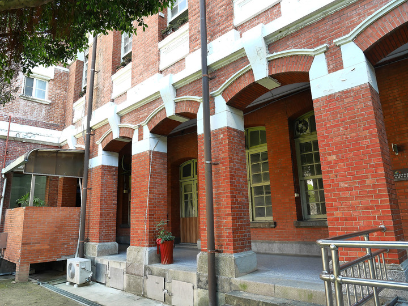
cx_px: 204
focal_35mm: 24
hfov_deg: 71.6
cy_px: 153
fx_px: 283
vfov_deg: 56.8
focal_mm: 12
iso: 125
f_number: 4.5
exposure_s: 1/40
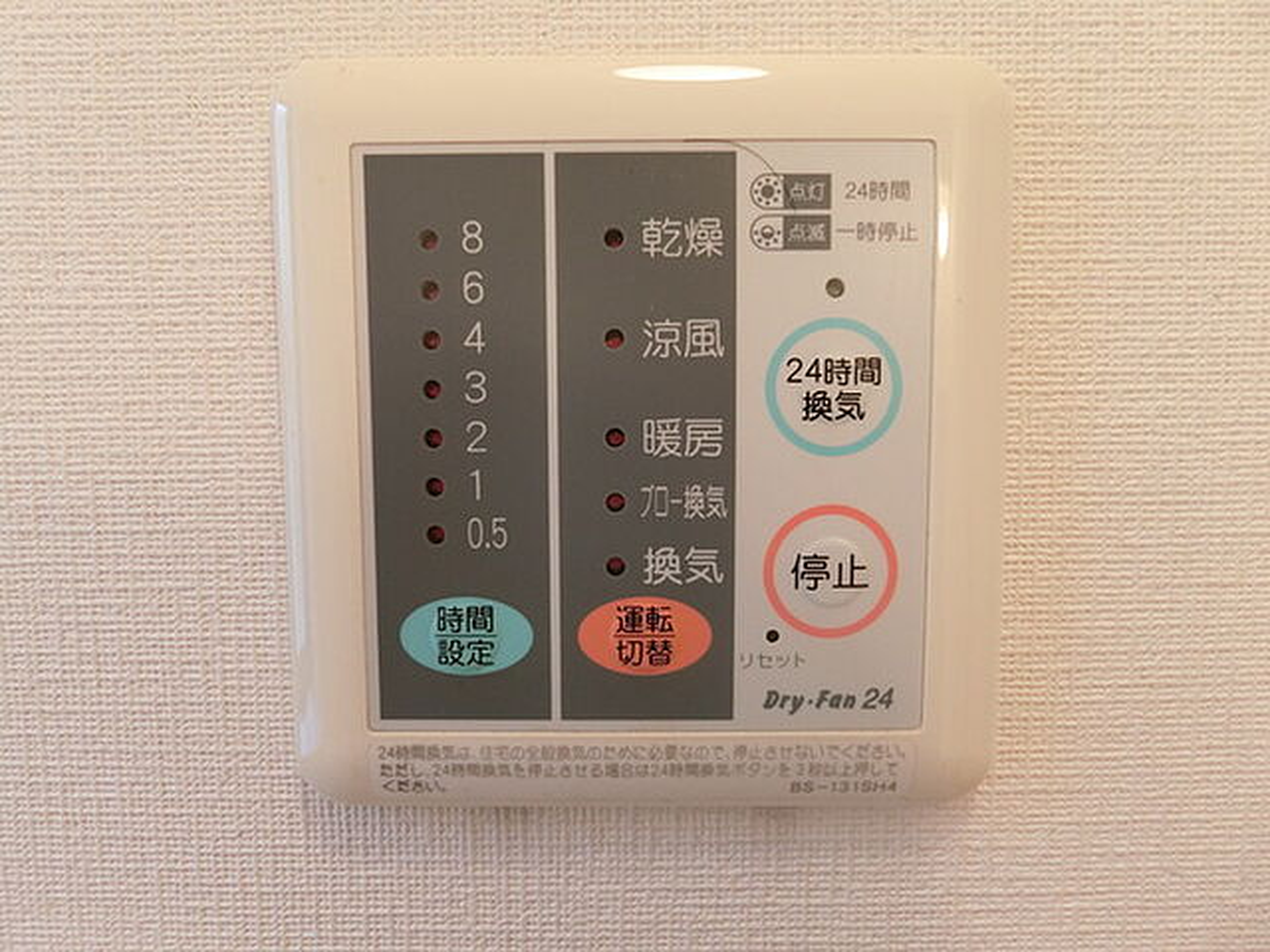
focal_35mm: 19
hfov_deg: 84.7
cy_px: 476
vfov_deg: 68.7
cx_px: 635
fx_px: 697
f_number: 2.7
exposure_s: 1/80
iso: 400
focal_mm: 4.06
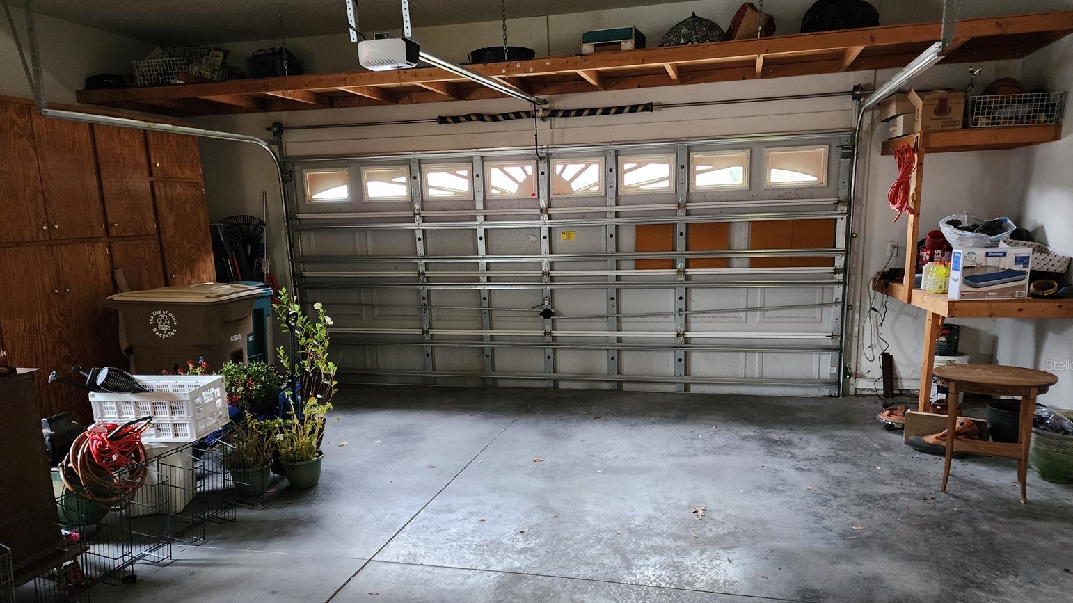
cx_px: 555
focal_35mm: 26
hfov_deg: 71.9
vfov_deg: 44.1
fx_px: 740
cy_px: 364
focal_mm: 6.4
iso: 640
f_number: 1.8
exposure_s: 1/40
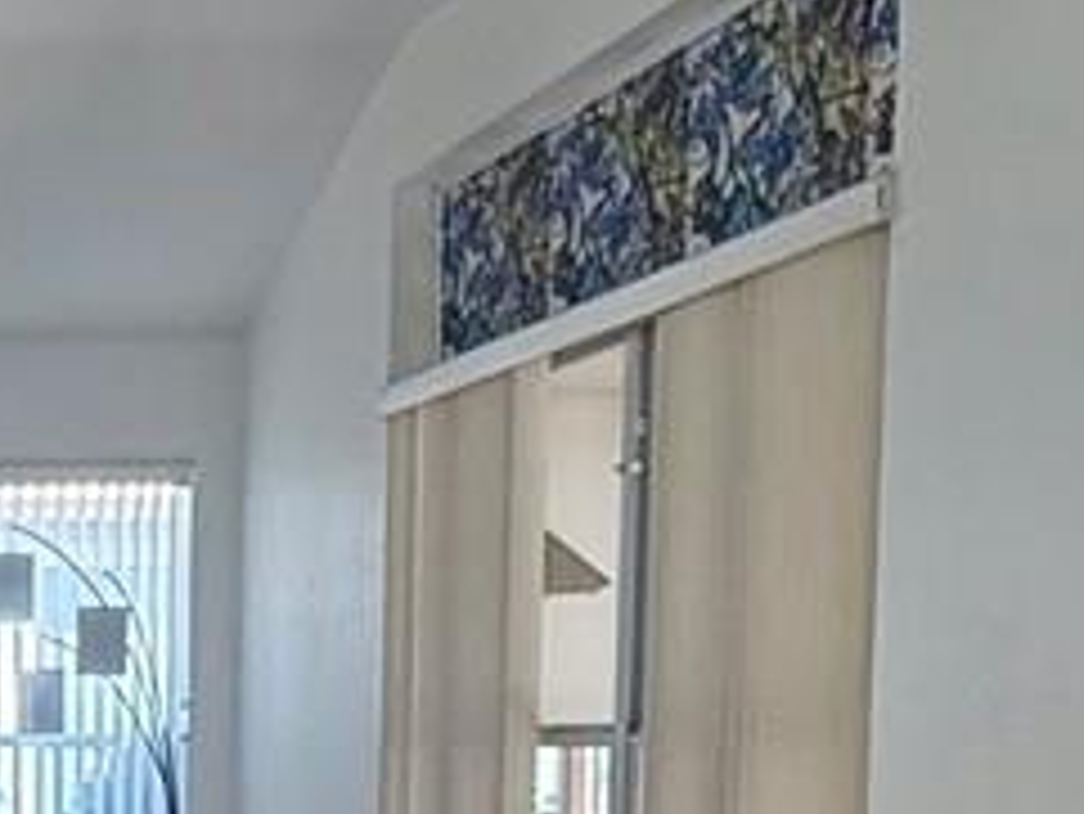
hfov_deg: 18.9
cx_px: -477
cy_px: 1106
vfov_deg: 15.1
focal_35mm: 93
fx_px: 2914
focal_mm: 2.22
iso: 160
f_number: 2.2
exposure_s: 1/120
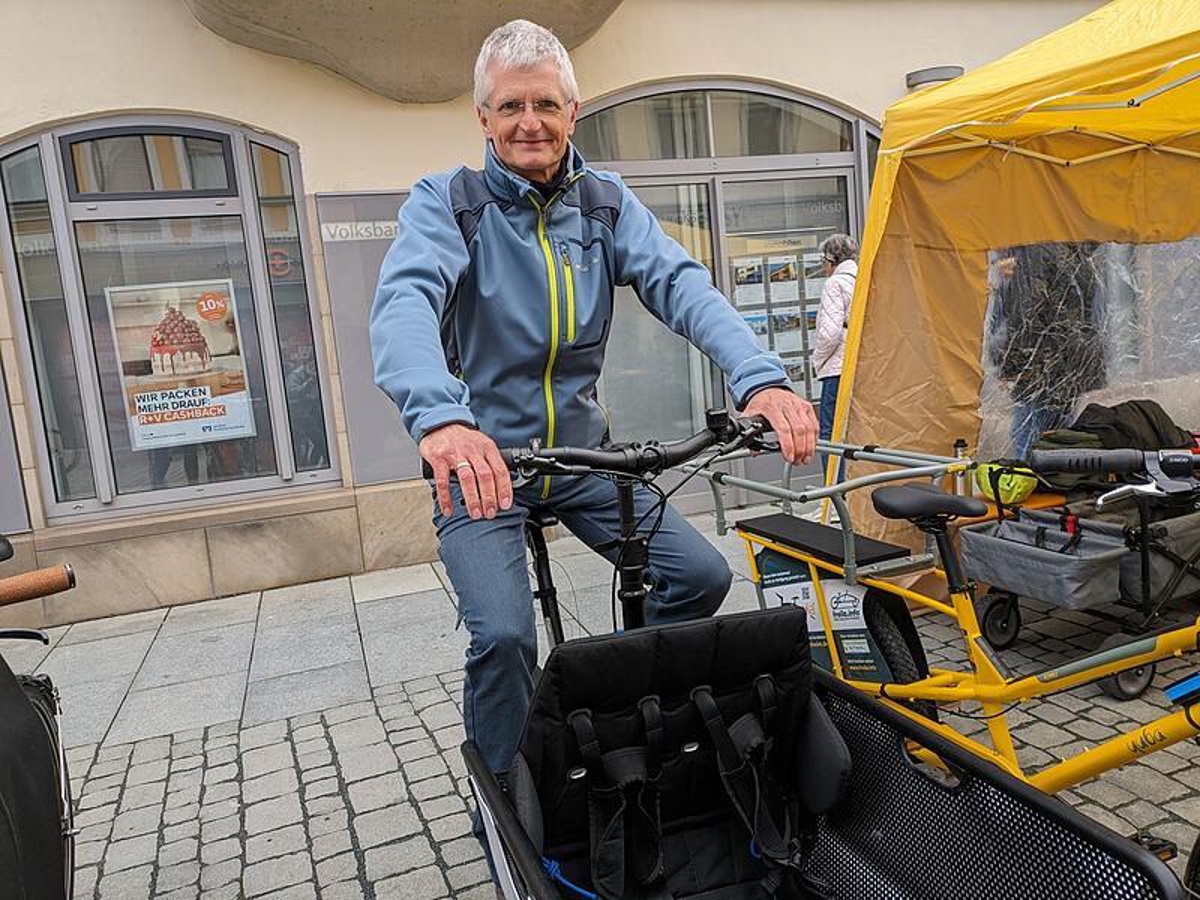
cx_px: 600
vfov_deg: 54.9
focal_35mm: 25
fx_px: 867
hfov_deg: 69.4
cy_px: 450
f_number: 1.89
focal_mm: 5.43
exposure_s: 1/444
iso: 41
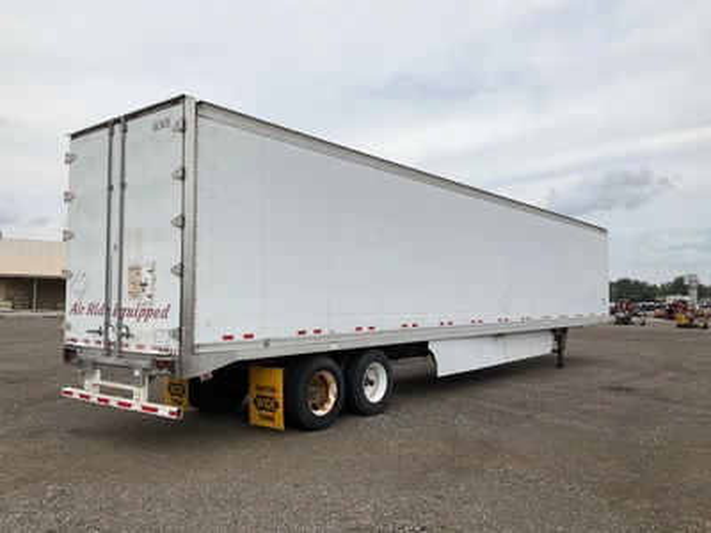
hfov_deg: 61.7
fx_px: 596
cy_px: 266
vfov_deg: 48.2
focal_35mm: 29
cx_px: 356
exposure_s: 1/2801
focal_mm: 3
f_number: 1.8
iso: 25
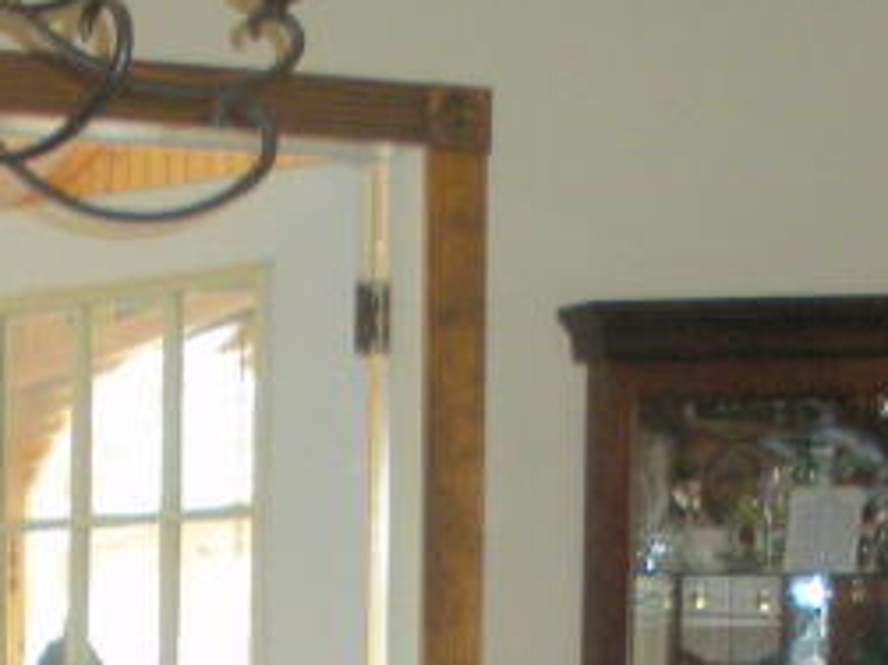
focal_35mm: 143
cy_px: 1005
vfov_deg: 10.0
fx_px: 3667
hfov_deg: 13.8
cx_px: 219
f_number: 3.5
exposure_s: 1/31.2
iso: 200
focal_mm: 6.3
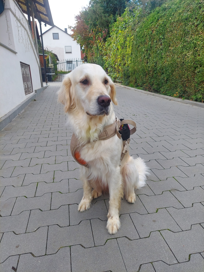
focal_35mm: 24
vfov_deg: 71.6
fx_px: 189
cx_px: 102
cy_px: 136
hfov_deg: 56.8
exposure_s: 1/515
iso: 40
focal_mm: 5.23
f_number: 1.8
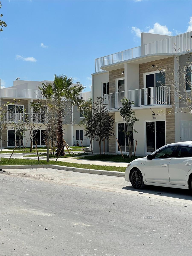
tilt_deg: +2.5
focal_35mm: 64
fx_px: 473
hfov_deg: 22.9
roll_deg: +0.4
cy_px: 128
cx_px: 96
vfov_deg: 30.3
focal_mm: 7.5
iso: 20
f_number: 2.2
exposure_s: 1/2273
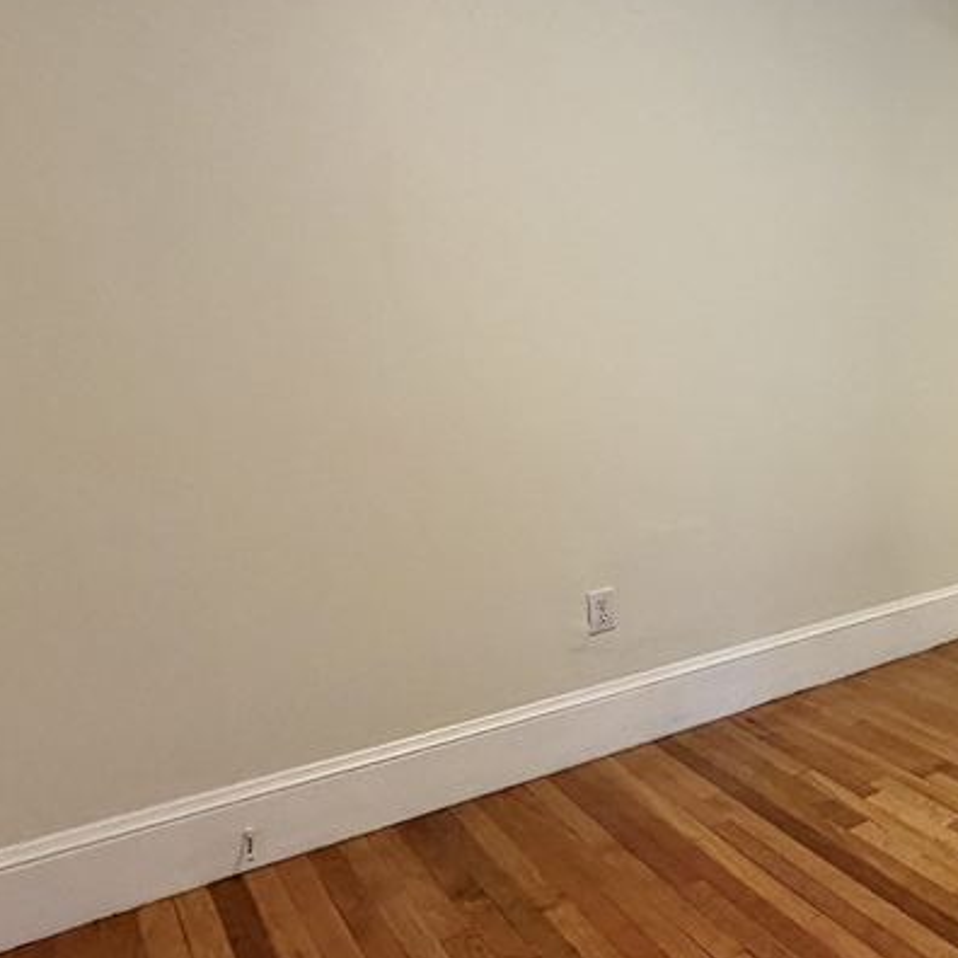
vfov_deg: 51.0
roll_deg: -2.0
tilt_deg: -7.8
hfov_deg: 41.8
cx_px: 1026
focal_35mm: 32
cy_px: 435
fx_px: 1002
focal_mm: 2.22
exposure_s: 1/60
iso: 320
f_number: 2.2
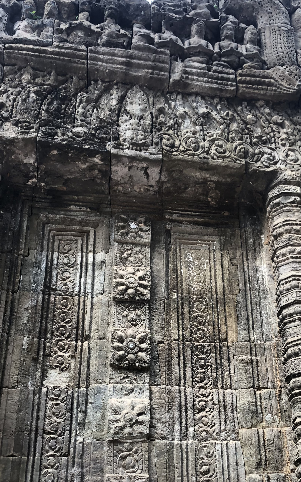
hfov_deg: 28.0
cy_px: 328
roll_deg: +1.3
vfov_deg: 42.8
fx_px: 604
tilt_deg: +29.7
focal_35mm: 46
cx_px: 160
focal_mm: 4
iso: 20
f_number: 1.8
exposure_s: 1/120
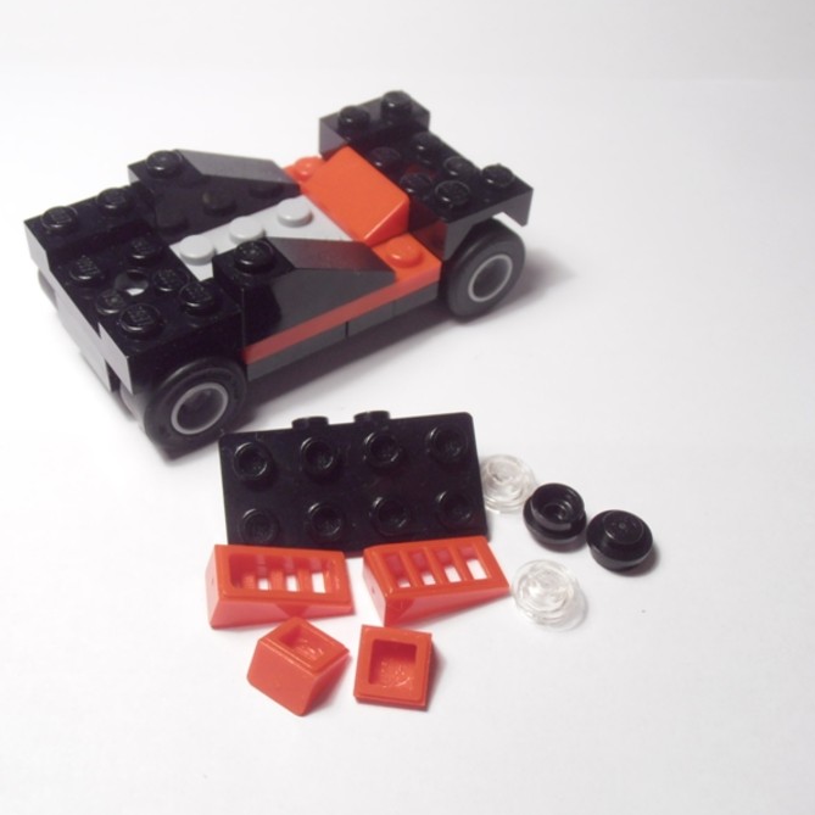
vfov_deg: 38.3
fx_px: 1172
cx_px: 334
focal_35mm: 44
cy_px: 405
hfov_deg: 38.2
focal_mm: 6.61
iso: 100
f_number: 3.9
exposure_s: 1/30
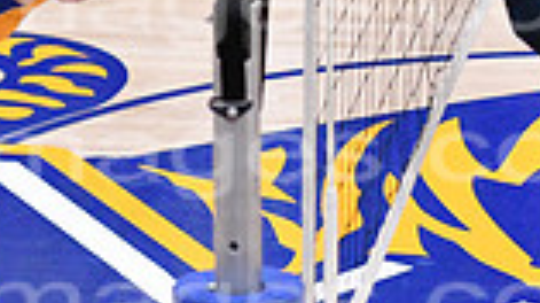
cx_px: -100
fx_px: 7497
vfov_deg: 2.3
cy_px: 232
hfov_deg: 4.1
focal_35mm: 524
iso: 6400
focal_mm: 90
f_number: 3.2
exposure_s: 1/1000
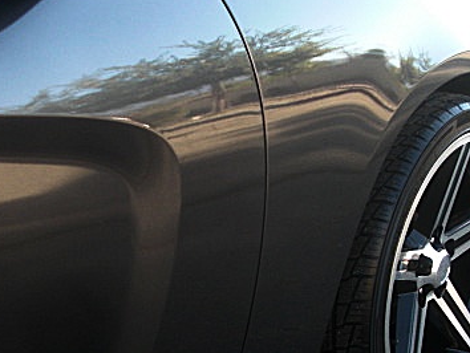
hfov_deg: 29.7
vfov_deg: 22.4
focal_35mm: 65
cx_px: 195
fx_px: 883
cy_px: 259
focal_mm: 6.3
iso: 100
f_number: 2.8
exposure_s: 1/100
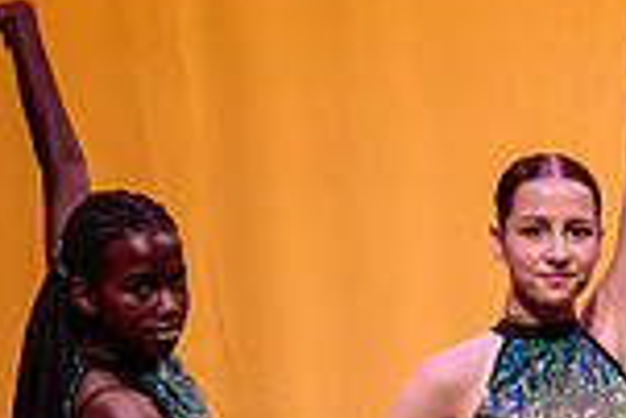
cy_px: 695
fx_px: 11505
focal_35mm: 661
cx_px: 1094
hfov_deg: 3.1
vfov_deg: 2.1
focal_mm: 155
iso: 1600
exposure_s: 1/400
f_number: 3.2
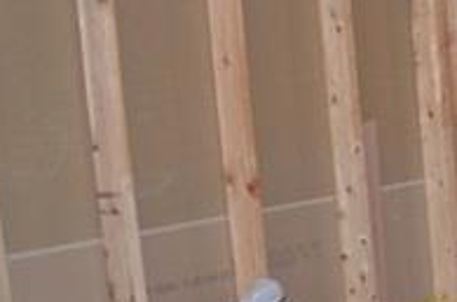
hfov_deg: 11.6
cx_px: 1137
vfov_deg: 9.6
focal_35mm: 142
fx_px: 1798
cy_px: 282
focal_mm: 18
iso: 800
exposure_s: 1/60
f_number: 3.5
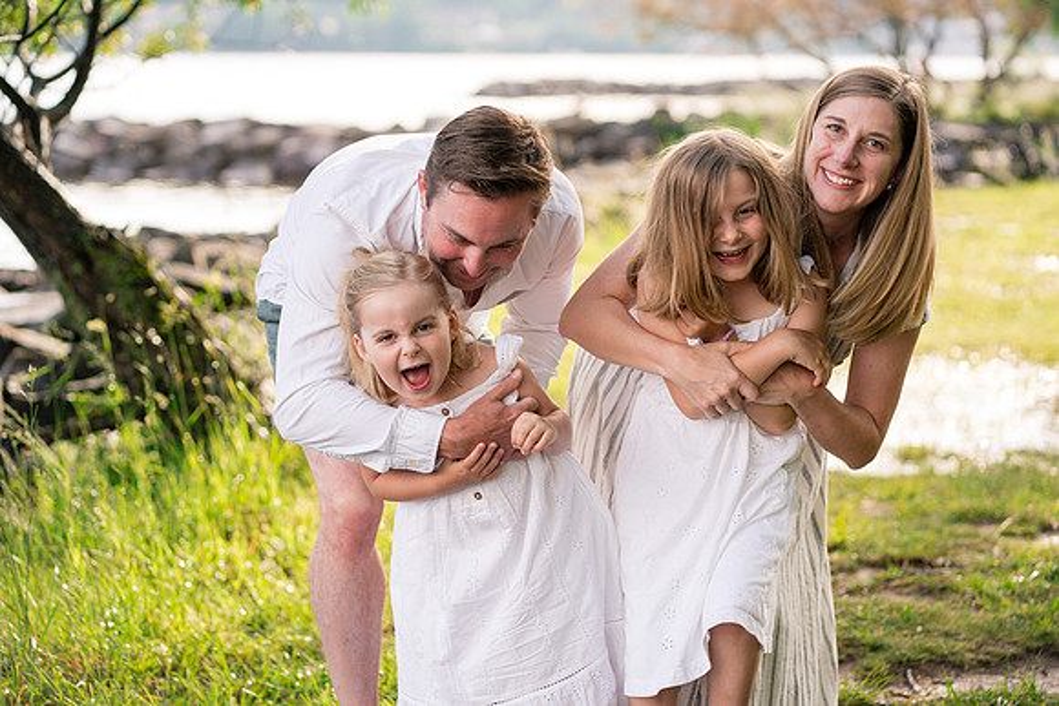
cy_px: 353
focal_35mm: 89
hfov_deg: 22.9
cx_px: 517
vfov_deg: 15.4
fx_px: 2610
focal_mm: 85
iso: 800
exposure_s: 1/1600
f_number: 3.2
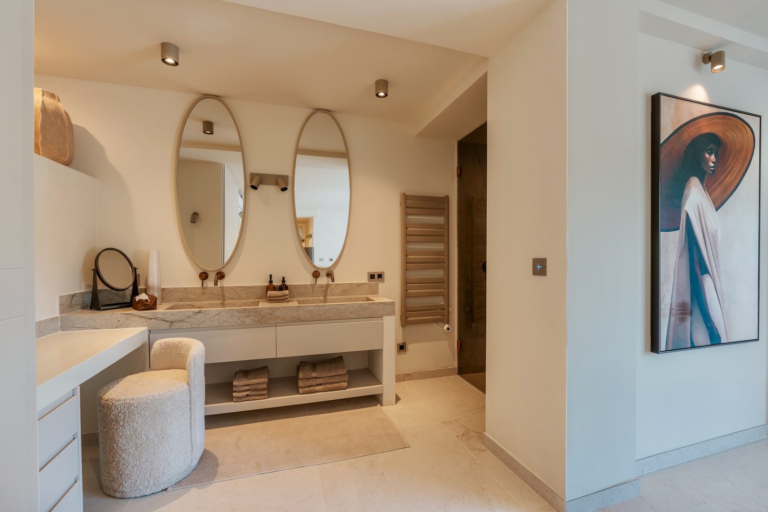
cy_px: 256
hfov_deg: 95.0
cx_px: 384
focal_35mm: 16
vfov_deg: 72.1
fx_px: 352
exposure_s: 1/5
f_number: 9
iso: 125
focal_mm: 16.5
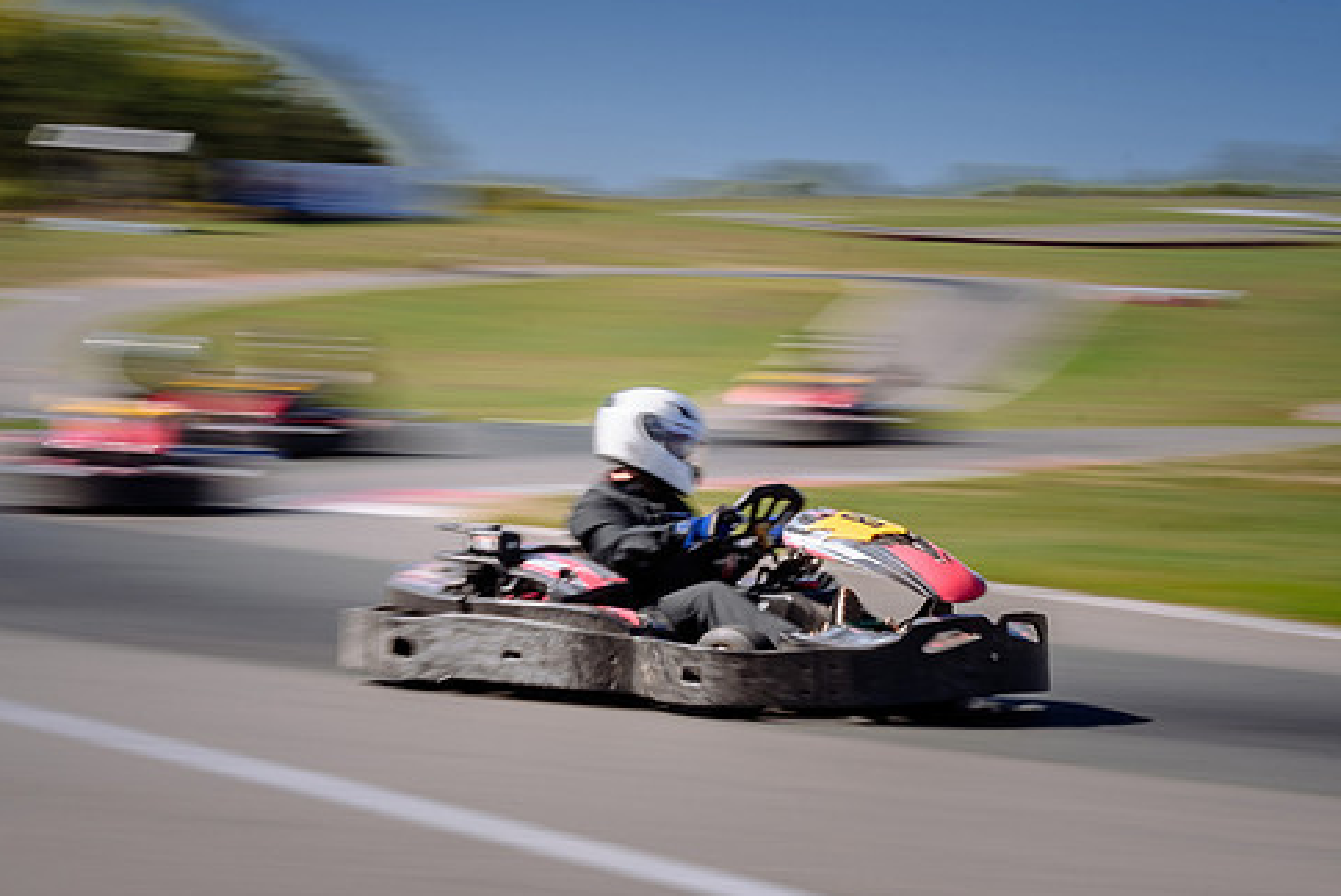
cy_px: 764
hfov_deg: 15.0
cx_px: 1014
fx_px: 5069
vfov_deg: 10.1
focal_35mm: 136
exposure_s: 1/25
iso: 64
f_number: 18
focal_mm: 70
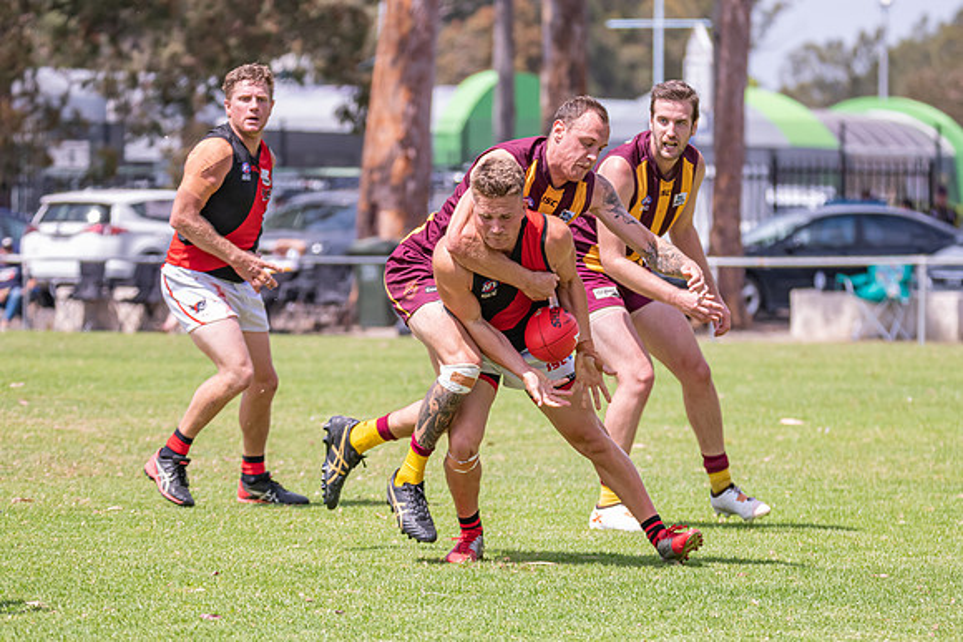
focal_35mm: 288
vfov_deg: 4.8
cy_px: 325
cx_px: 552
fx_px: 7695
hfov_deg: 7.2
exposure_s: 1/2500
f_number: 6.3
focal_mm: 210
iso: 800
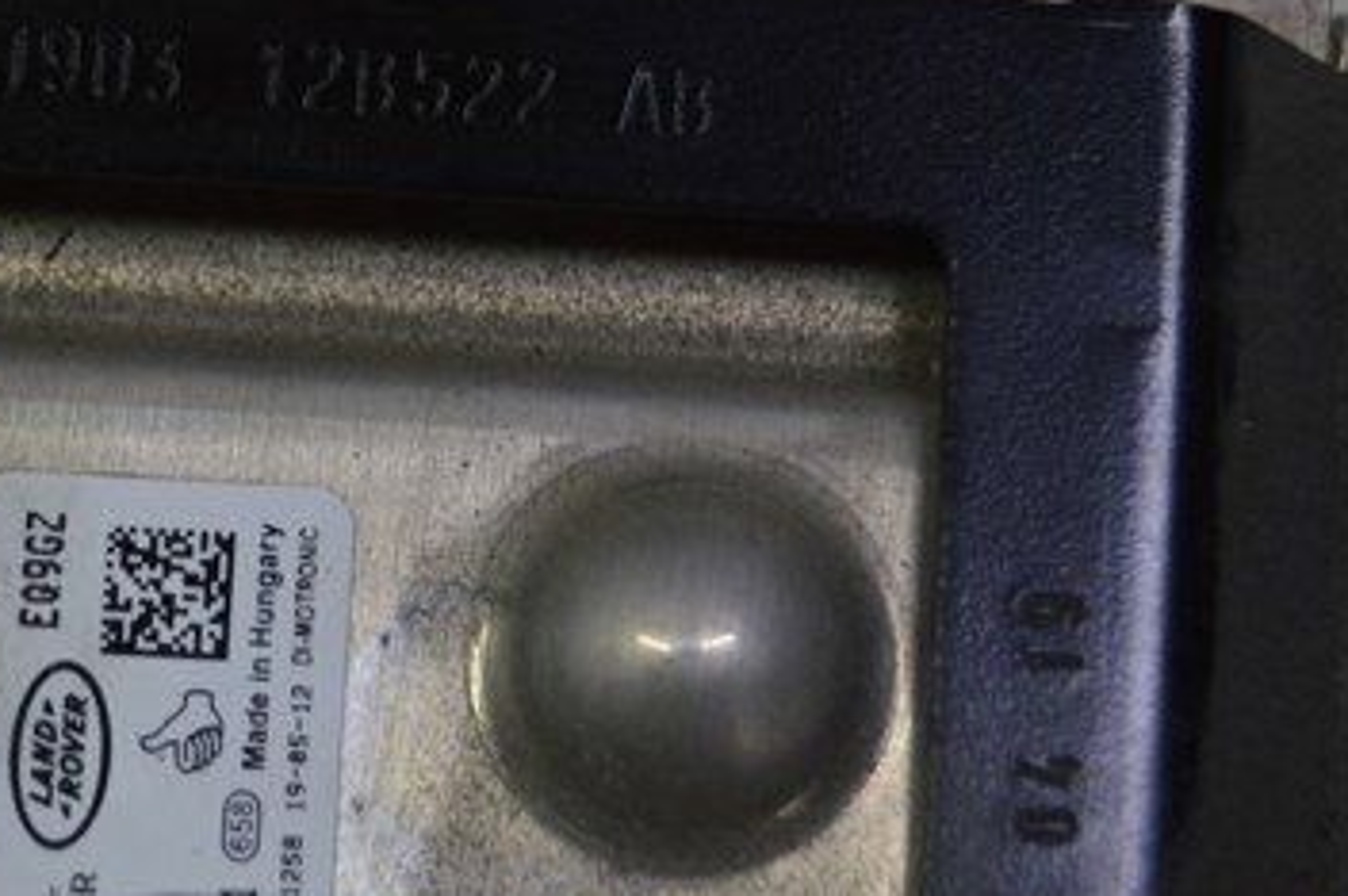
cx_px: 437
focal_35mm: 150
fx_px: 5608
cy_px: 159
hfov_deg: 13.7
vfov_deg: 9.1
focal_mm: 55
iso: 500
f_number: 5.6
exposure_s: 1/60
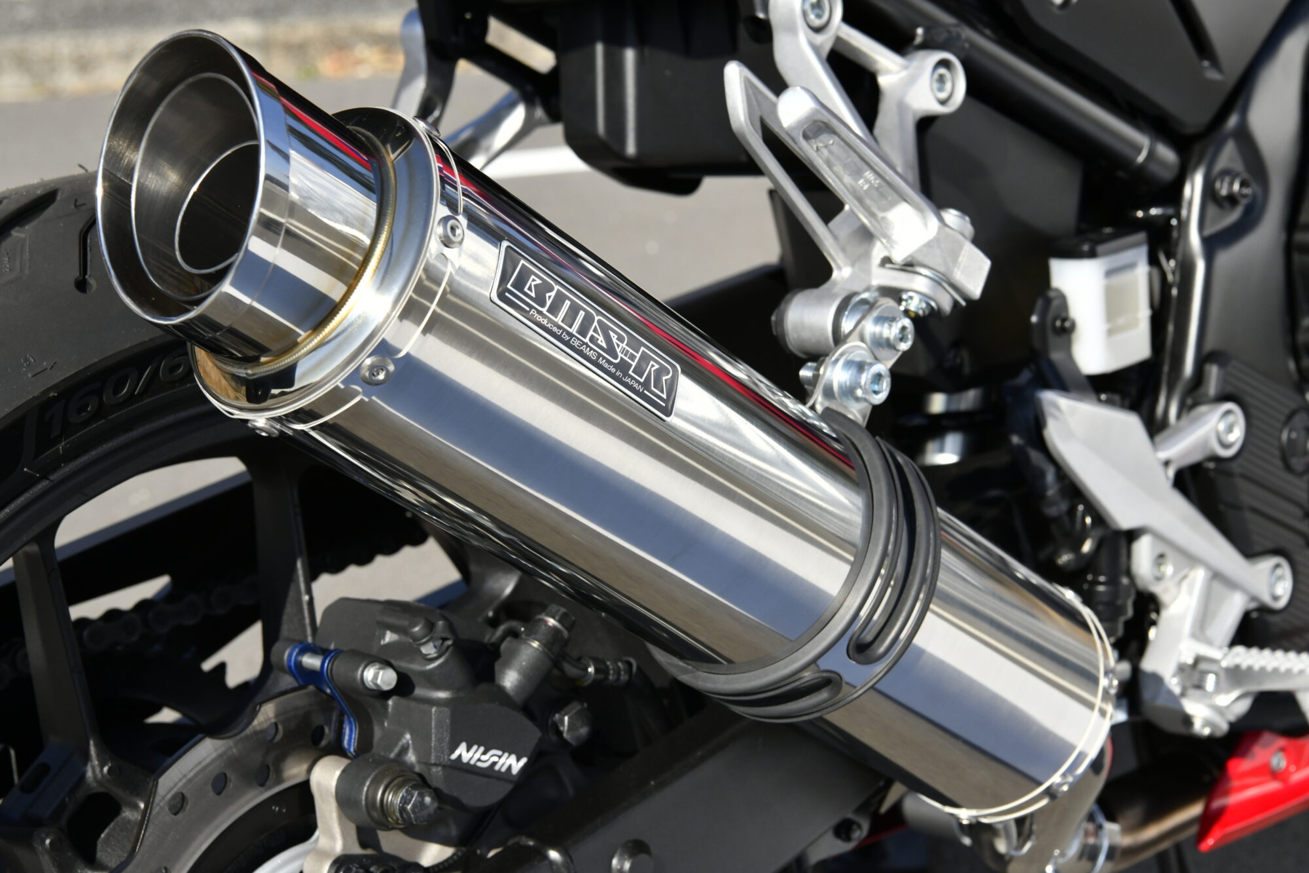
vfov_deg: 21.9
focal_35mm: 62
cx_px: 654
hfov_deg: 32.4
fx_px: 2254
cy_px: 436
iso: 1000
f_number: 13
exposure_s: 1/1250
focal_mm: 62
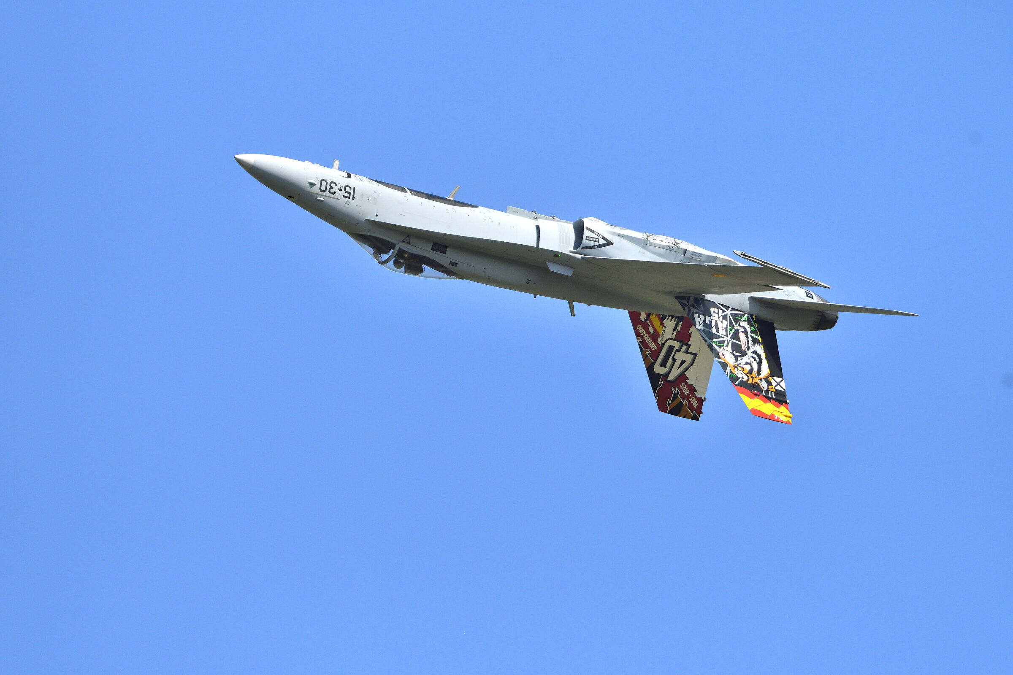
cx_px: 506
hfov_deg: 3.0
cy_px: 338
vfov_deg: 2.0
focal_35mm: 690
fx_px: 19414
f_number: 10
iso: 1000
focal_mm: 460
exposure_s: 1/6400
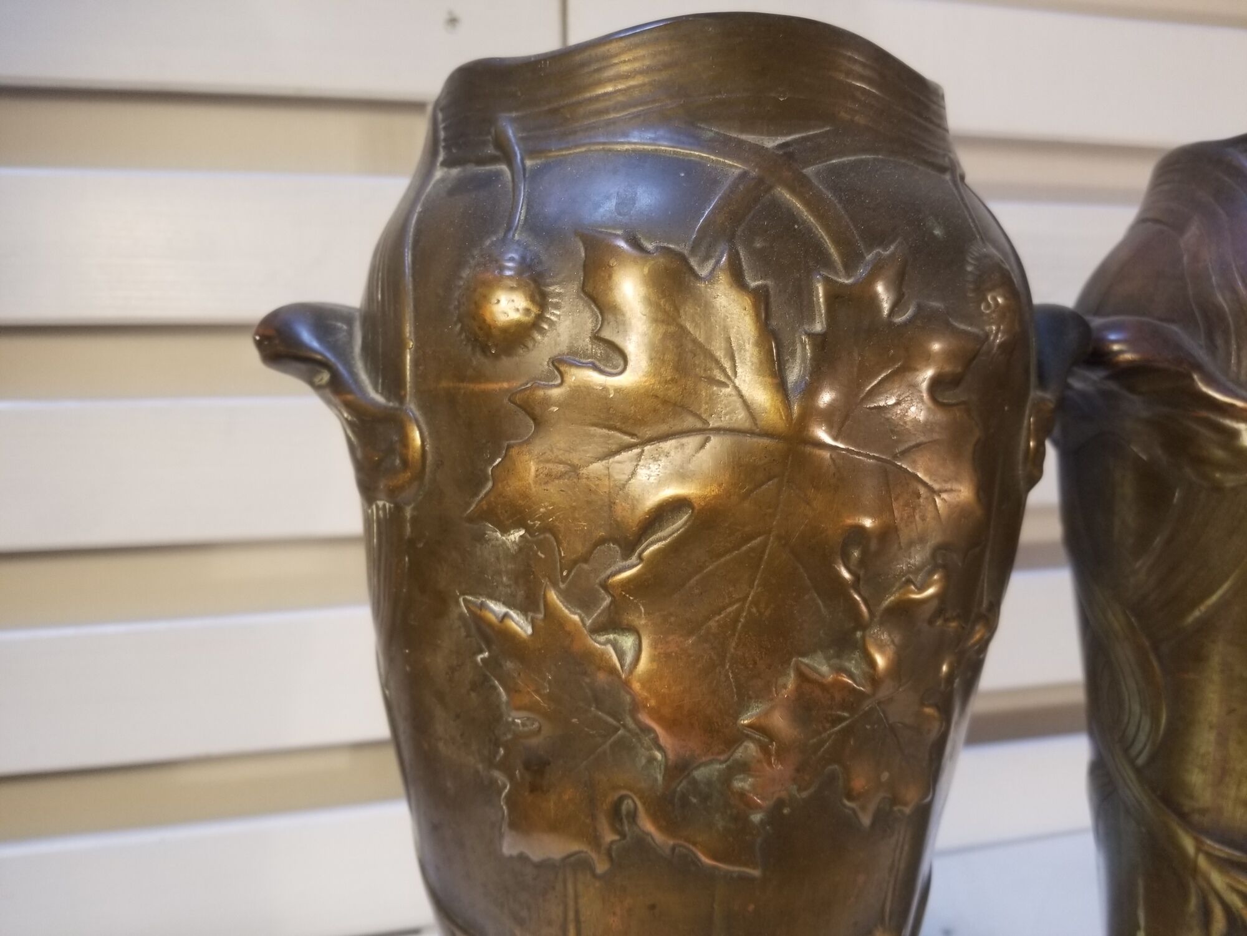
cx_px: 624
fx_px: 937
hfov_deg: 67.3
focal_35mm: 26
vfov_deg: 53.1
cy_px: 468
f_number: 1.7
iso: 80
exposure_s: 1/100
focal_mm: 4.25
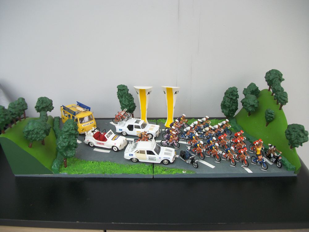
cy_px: 116
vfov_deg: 44.2
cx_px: 154
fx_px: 286
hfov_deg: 56.8
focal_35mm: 32
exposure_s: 1/30
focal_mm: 5.7
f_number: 2.9
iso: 80
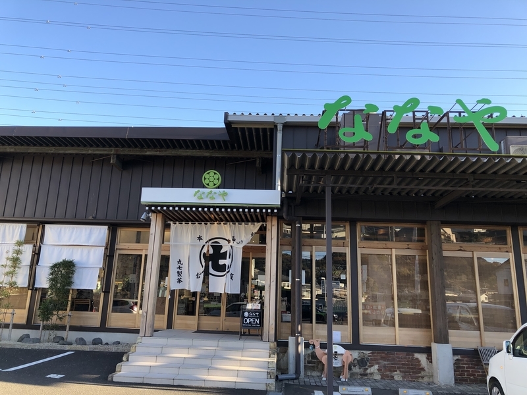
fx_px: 426
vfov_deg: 49.7
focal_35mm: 28
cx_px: 264
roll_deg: -1.5
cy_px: 198
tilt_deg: +14.9
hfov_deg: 63.4
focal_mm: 3.99
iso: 20
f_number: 1.8
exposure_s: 1/355
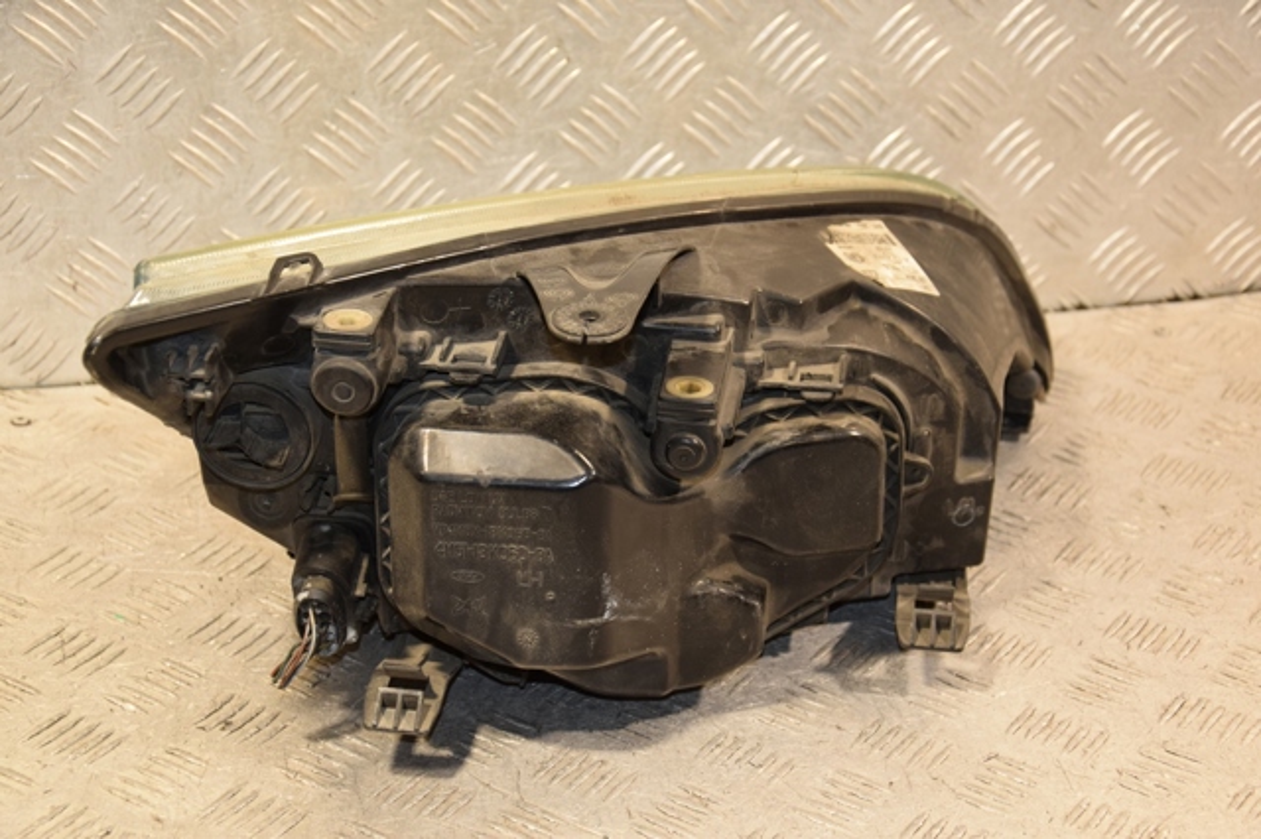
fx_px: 2626
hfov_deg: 27.0
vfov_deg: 18.2
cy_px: 420
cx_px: 630
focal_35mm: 75
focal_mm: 50
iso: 800
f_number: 5
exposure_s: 1/125
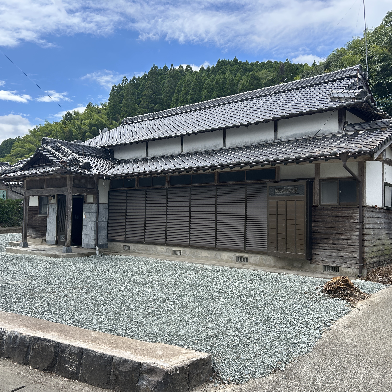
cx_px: 191
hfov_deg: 52.5
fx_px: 397
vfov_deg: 52.5
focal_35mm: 31
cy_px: 197
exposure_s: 1/2762
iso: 50
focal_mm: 5.7
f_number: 1.5
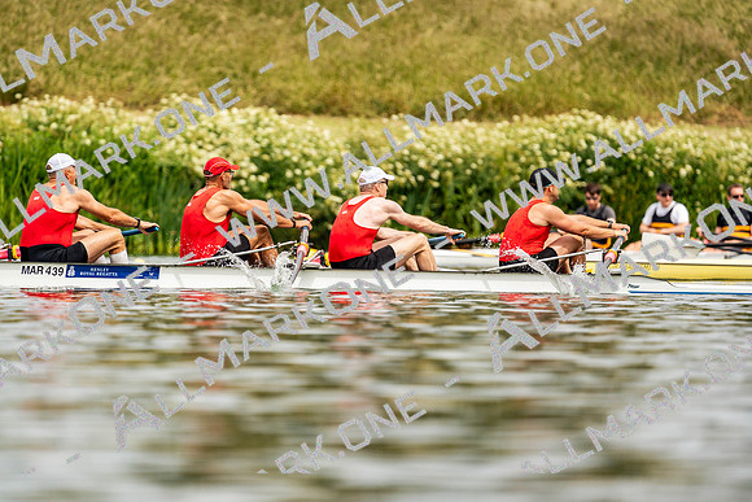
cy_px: 251
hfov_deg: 3.4
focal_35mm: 600
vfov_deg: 2.3
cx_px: 376
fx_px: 12536
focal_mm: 600
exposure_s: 1/2000
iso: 250
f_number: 6.3
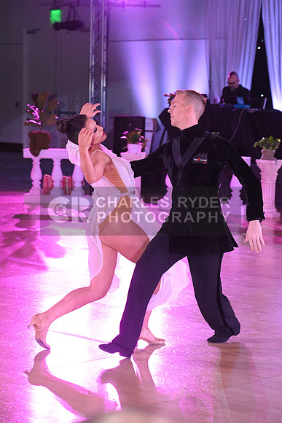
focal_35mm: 102
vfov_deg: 20.0
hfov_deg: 13.4
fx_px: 1198
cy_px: 212
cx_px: 141
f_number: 5.6
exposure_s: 1/200
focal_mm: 102
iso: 2000
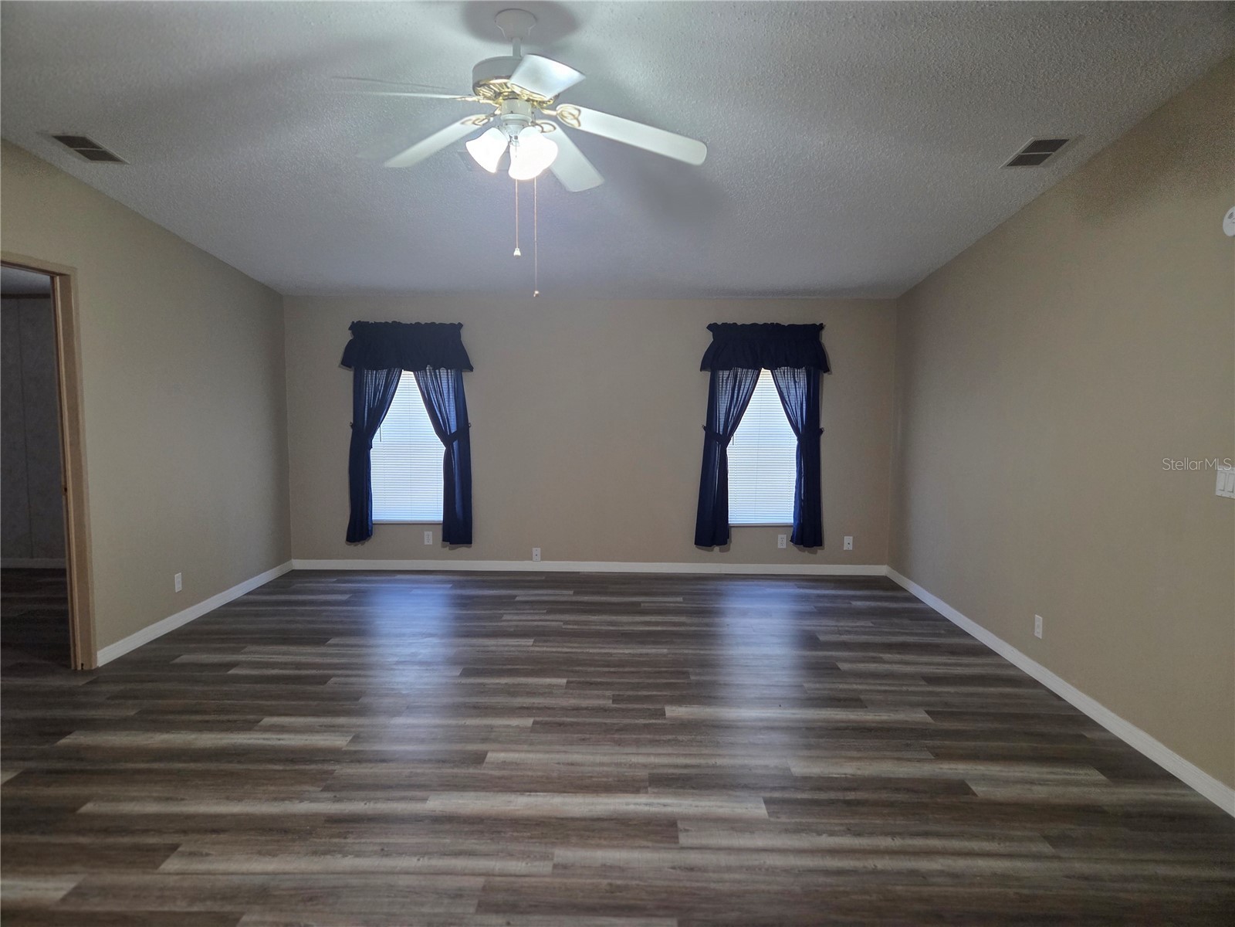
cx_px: 618
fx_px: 821
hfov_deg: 73.9
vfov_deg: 58.9
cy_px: 464
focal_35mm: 23
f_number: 1.8
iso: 500
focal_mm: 5.4
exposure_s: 1/120
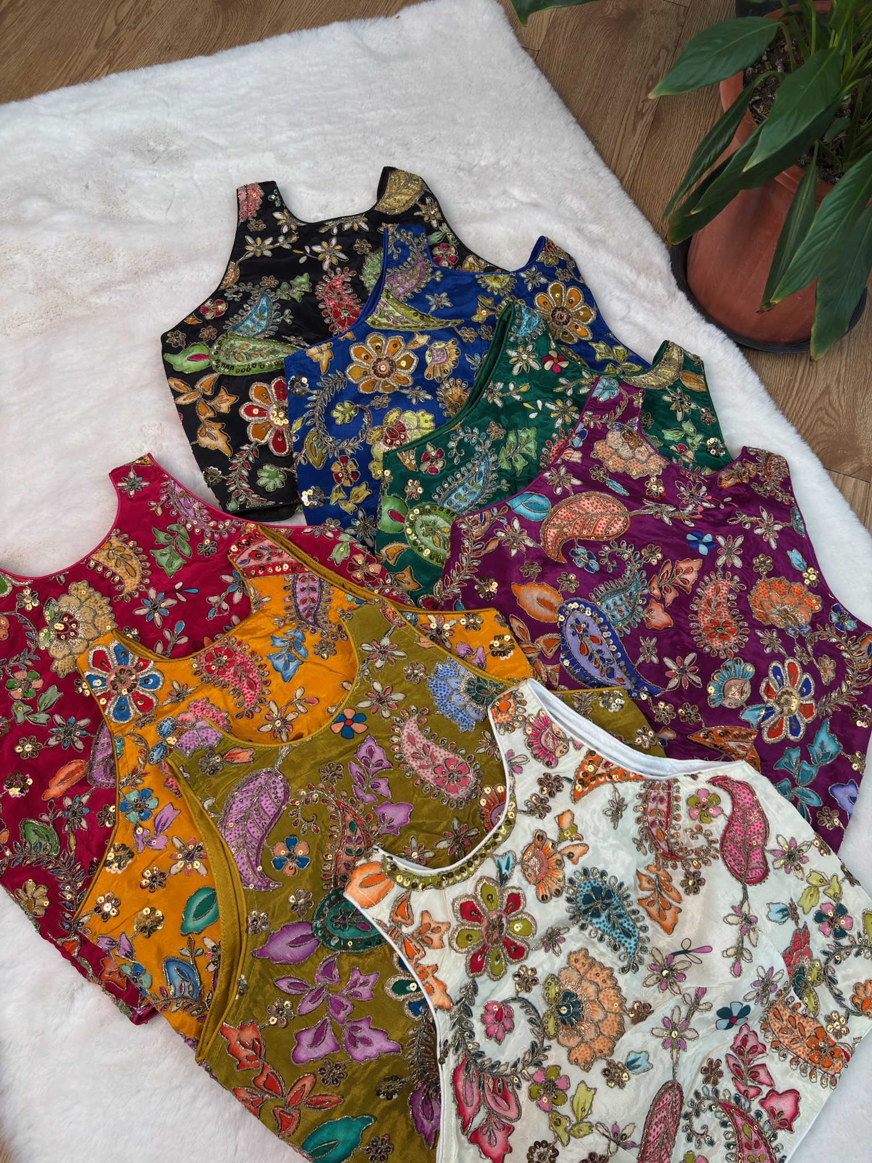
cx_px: 436
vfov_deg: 67.3
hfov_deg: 53.1
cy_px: 582
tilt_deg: -65.9
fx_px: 873
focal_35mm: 26
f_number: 1.6
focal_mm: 5.96
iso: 40
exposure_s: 1/121
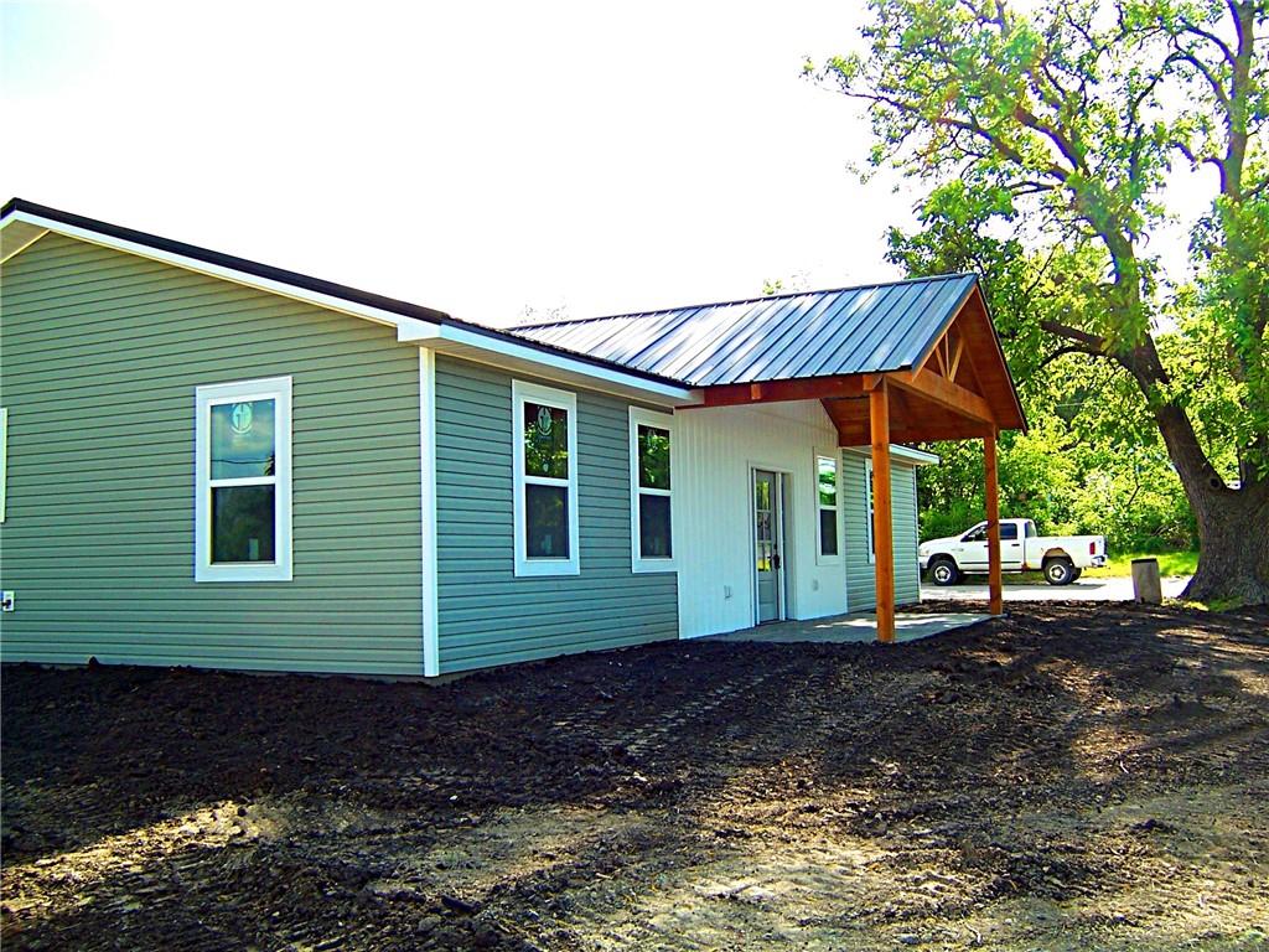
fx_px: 1210
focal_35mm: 33
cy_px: 476
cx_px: 634
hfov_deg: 55.4
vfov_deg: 42.9
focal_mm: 5.5
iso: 80
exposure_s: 1/350
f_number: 3.4
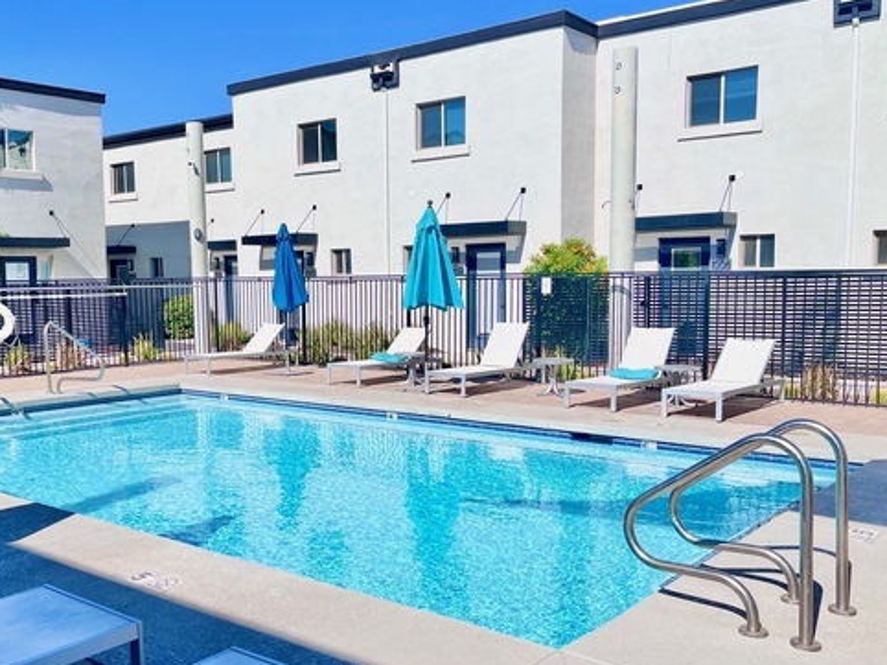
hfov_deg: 51.2
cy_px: 368
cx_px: 373
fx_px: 922
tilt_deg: -5.5
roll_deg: +0.7
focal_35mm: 36
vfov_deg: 39.6
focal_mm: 5.1
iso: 50
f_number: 1.6
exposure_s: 1/6897
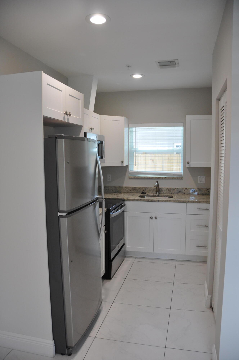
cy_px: 180
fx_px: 270
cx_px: 120
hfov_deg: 47.8
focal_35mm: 27
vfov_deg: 67.4
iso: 450
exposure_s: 1/60
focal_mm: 18
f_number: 4
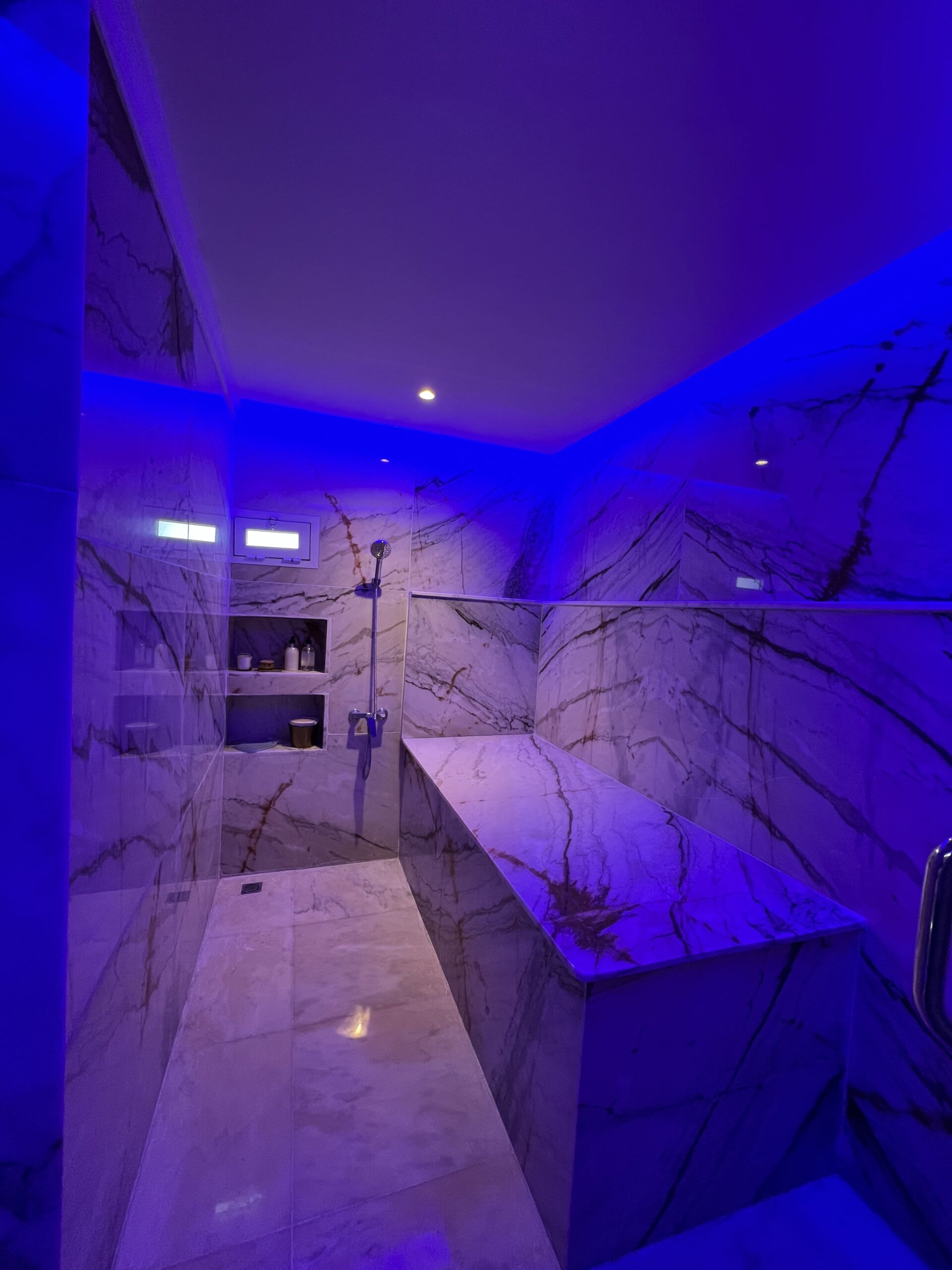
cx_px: 476
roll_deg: -2.6
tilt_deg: -2.4
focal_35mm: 13
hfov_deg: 89.9
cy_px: 635
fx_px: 477
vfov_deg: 106.2
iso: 200
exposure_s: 1/50
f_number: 1.8
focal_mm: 1.6
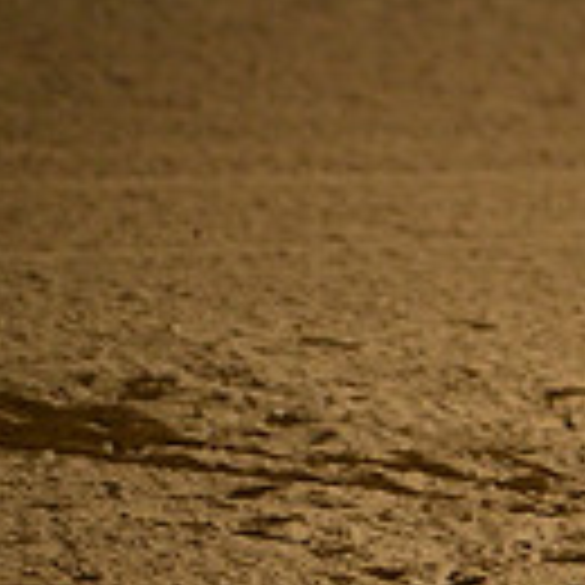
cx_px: 1256
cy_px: -79
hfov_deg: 2.3
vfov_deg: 2.3
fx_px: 14474
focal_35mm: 757
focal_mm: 200
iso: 2500
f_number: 4
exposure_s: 1/200
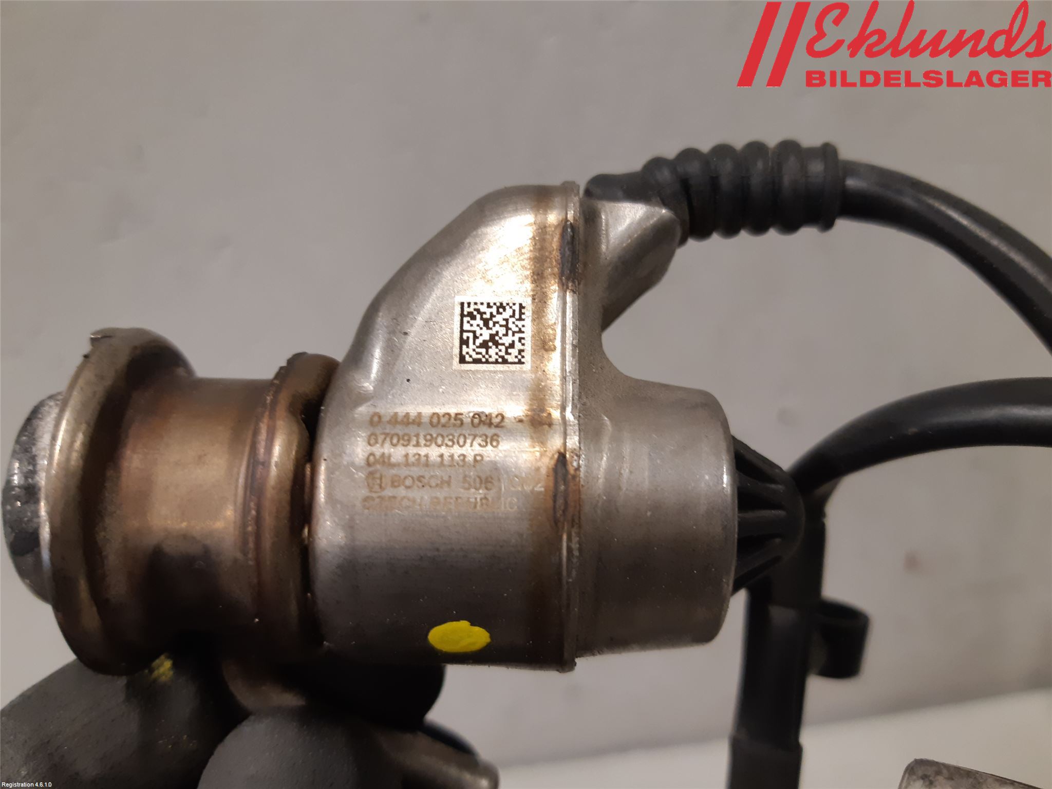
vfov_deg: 53.1
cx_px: 526
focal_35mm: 26
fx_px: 790
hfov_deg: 67.3
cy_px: 394
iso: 160
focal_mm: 3.93
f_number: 1.7
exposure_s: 1/50
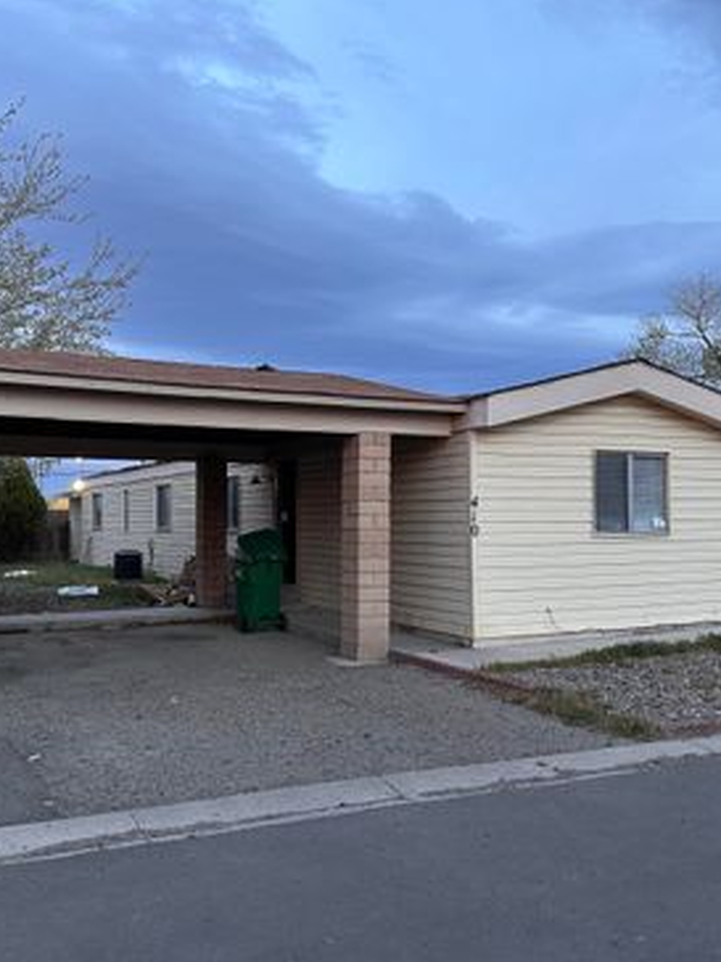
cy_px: 488
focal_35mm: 33
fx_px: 916
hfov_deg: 42.8
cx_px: 306
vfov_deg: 55.4
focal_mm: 6.86
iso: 320
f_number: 1.78
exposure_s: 1/60
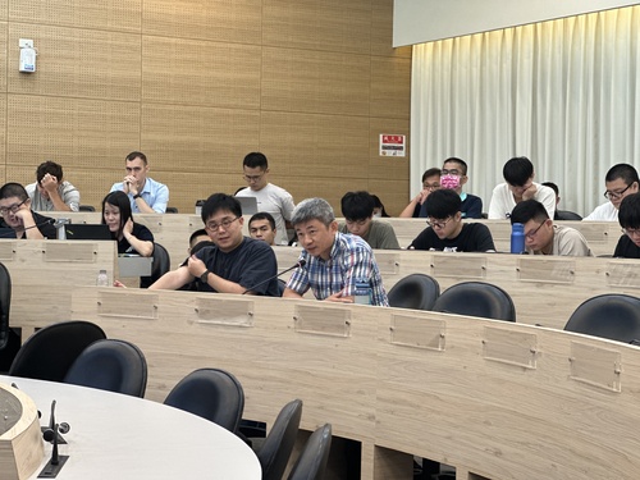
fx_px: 1424
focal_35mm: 77
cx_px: 320
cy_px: 240
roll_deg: -0.8
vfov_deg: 19.1
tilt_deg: -0.3
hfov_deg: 25.3
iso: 250
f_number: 2.8
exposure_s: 1/40
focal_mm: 9
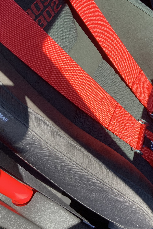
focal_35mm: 41
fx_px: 261
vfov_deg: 47.4
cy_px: 113
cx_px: 124
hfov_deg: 31.7
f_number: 1.8
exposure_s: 1/177
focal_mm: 3
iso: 16
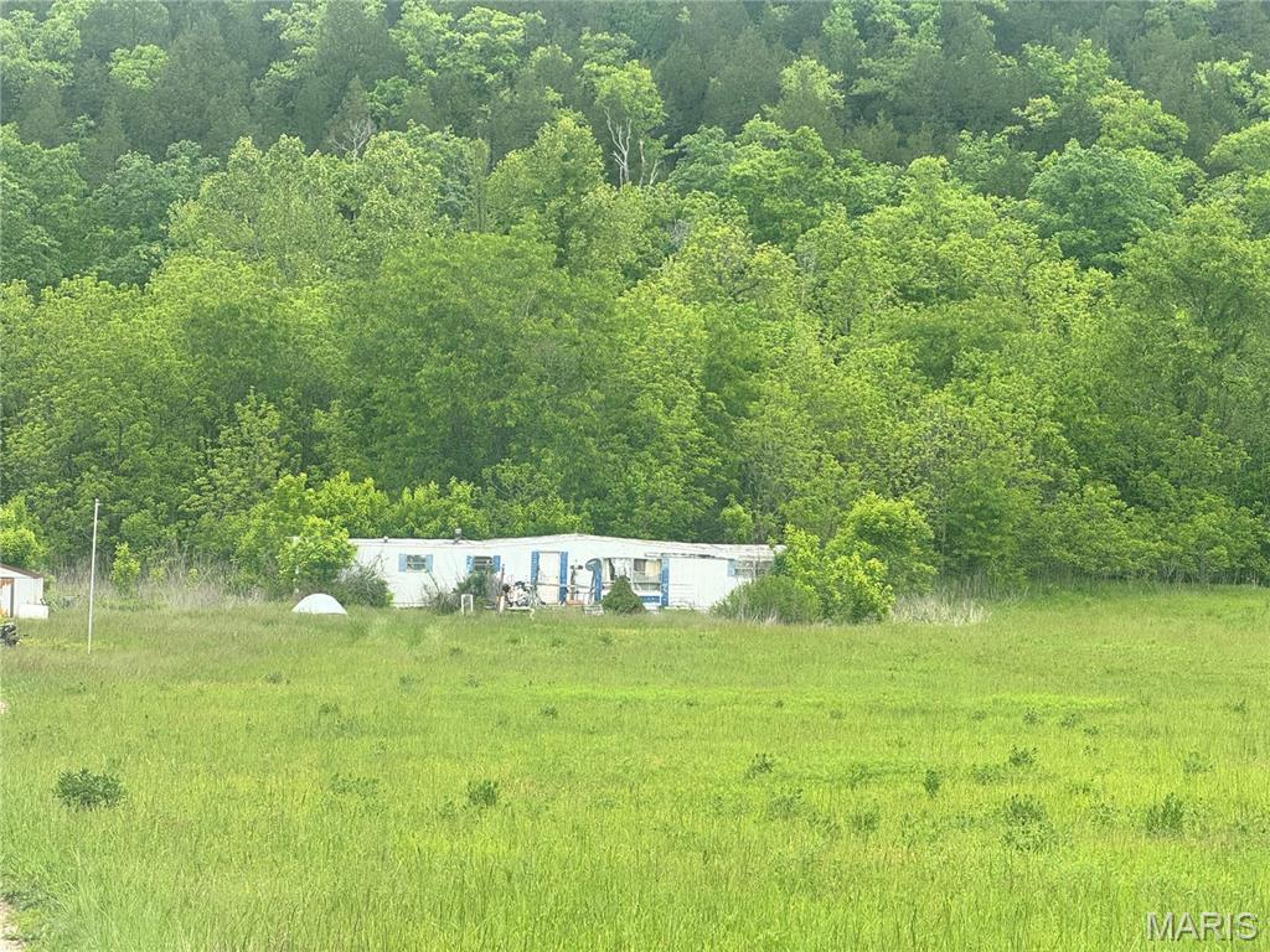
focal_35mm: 120
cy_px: 476
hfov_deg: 16.4
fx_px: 4403
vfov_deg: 12.3
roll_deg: -1.8
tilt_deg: -2.3
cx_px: 635
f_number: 2.8
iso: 50
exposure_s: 1/707
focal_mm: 15.66
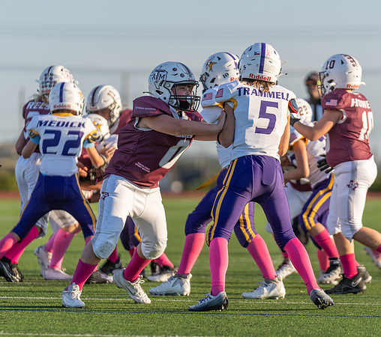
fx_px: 3408
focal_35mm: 290
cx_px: 202
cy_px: 181
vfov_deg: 5.7
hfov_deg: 6.4
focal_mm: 200
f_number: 2.8
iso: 100
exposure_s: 1/1000
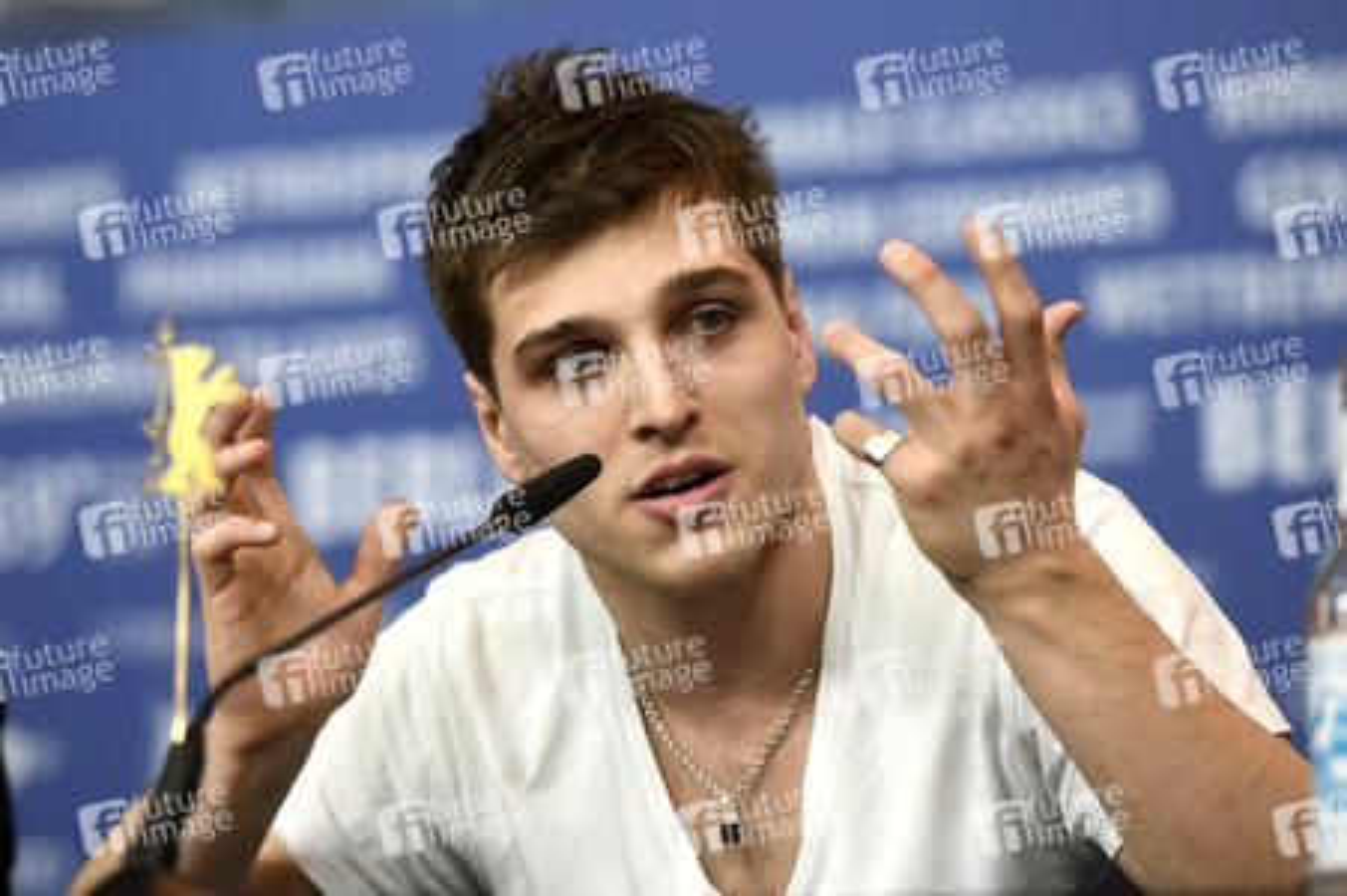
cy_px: 448
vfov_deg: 7.6
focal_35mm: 180
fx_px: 6730
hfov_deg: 11.4
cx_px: 674
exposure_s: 1/250
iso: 1000
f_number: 3.5
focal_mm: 180
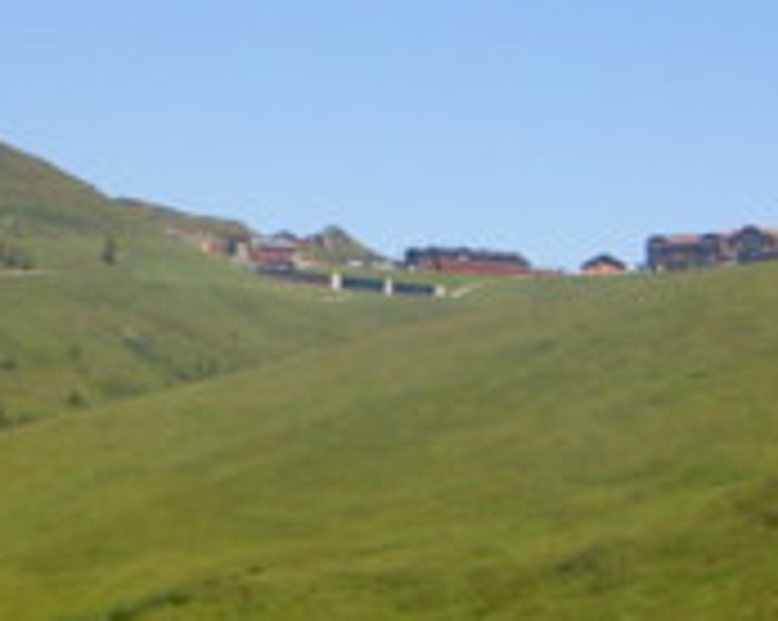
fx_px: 3197
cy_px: 191
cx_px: -2
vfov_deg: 11.1
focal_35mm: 139
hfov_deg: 13.7
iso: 50
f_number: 4.7
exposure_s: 1/250
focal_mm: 5.6
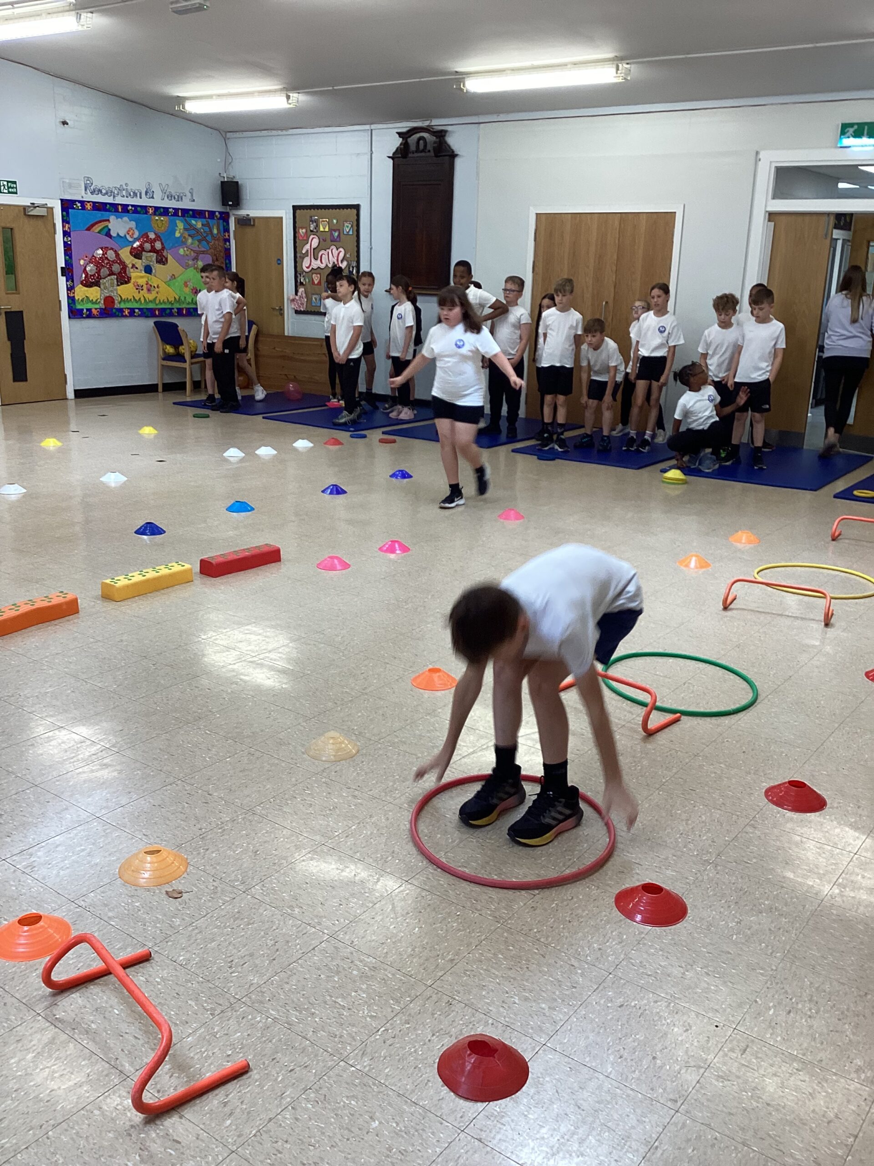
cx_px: 437
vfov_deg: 58.4
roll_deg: +0.2
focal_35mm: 31
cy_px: 583
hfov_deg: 45.4
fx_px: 1044
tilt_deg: -16.8
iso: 50
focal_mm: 3.3
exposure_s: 1/50
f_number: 2.4
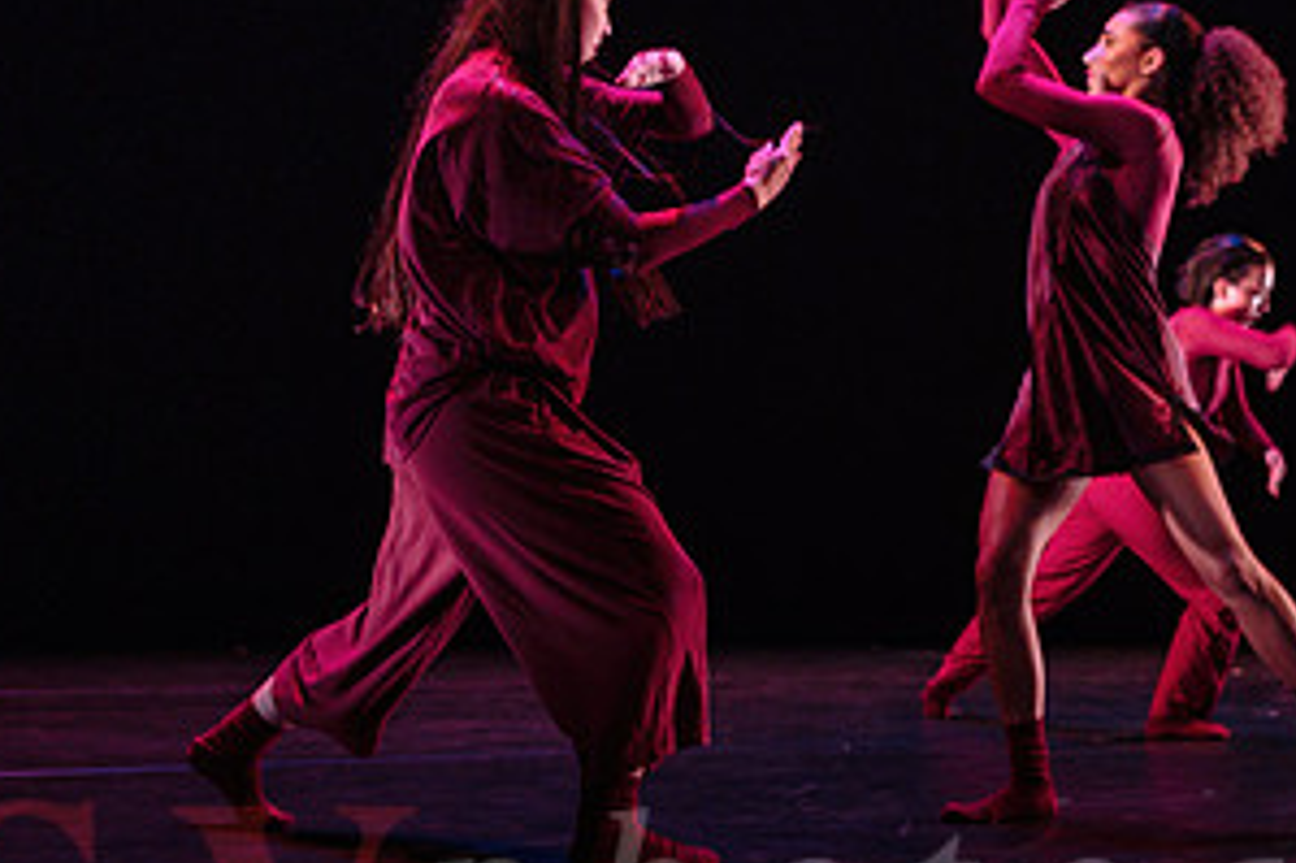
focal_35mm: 62
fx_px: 2231
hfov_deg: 30.8
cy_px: 452
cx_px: 1186
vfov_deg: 21.9
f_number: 2.8
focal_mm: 26
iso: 2000
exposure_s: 1/200
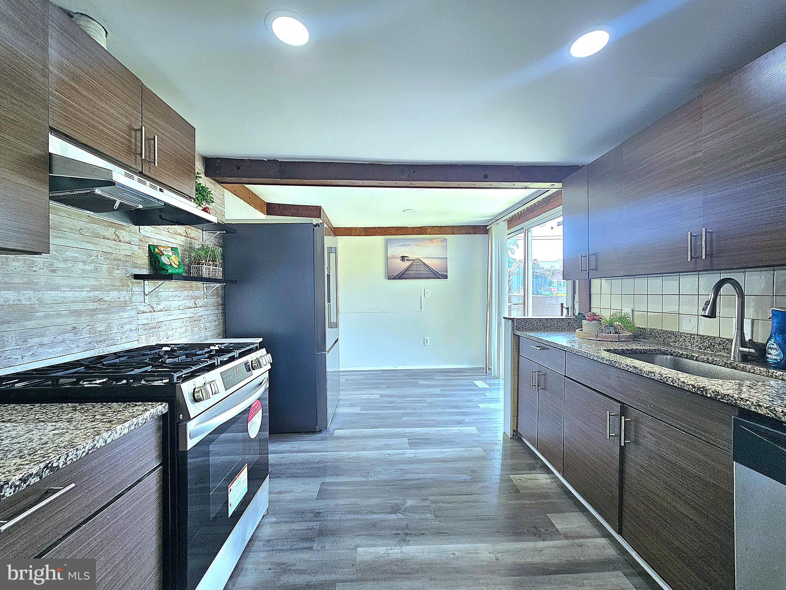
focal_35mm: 13
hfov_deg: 106.2
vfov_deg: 89.9
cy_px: 295
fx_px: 295
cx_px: 393
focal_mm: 2.2
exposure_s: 1/60.2
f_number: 2.2
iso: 80
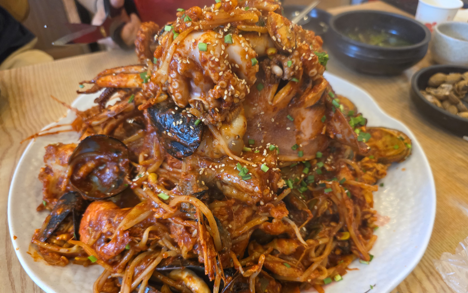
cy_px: 172
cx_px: 237
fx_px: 319
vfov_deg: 49.1
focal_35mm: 25
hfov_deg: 72.5
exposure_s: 1/120
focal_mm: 6.3
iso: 400
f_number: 1.7
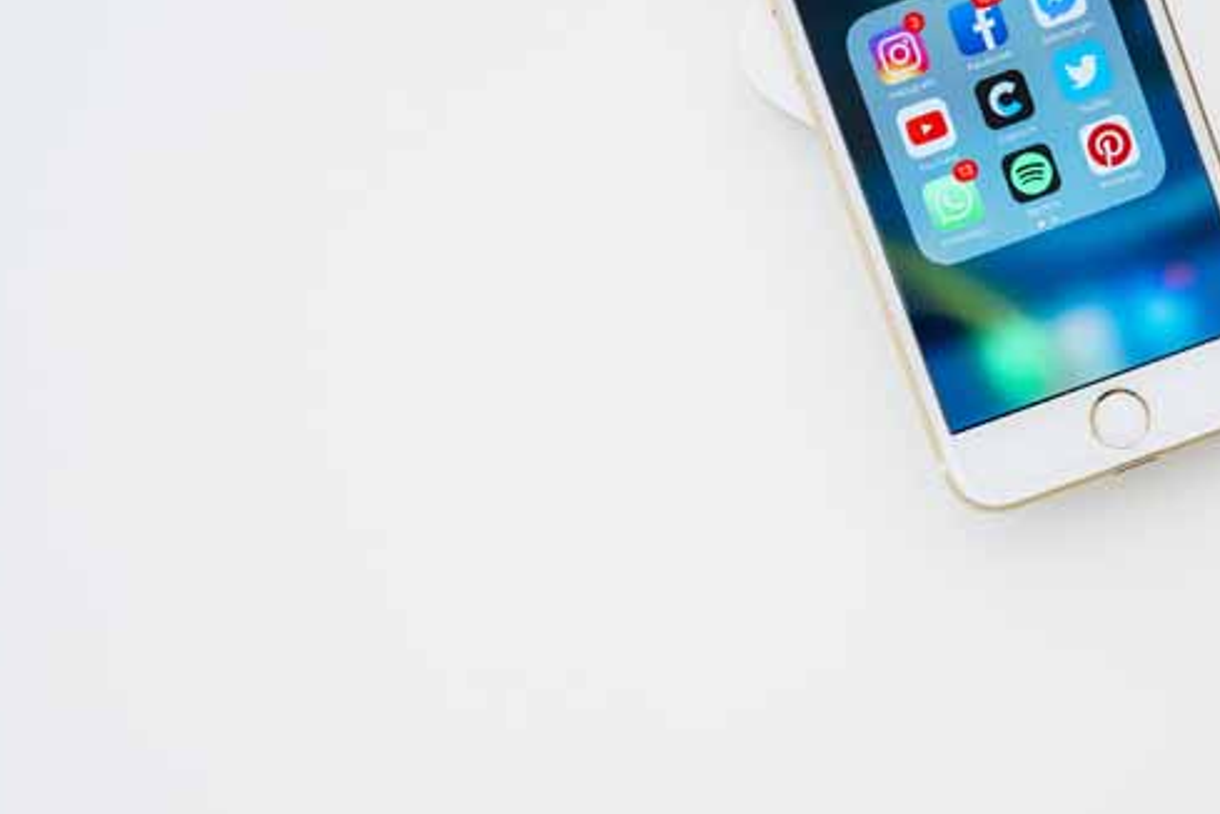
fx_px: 2880
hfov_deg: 23.6
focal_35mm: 85
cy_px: 496
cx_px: 966
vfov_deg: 16.1
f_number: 7.1
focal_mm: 52
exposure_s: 1/15
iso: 320
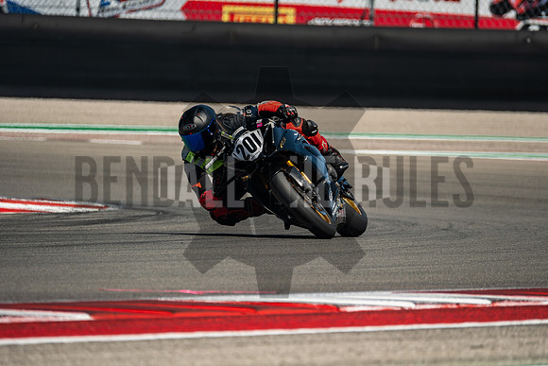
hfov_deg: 3.4
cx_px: 274
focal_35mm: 600
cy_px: 183
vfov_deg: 2.3
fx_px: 9135
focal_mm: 400
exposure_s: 1/1250
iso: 500
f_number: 5.6
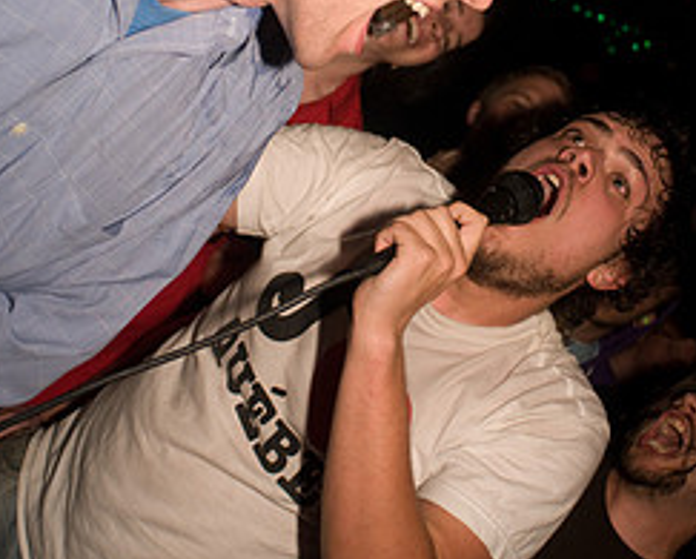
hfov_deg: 35.9
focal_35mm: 52
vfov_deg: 28.2
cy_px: 66
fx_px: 1072
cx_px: 408
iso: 1600
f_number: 2.8
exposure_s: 1/250
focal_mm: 20
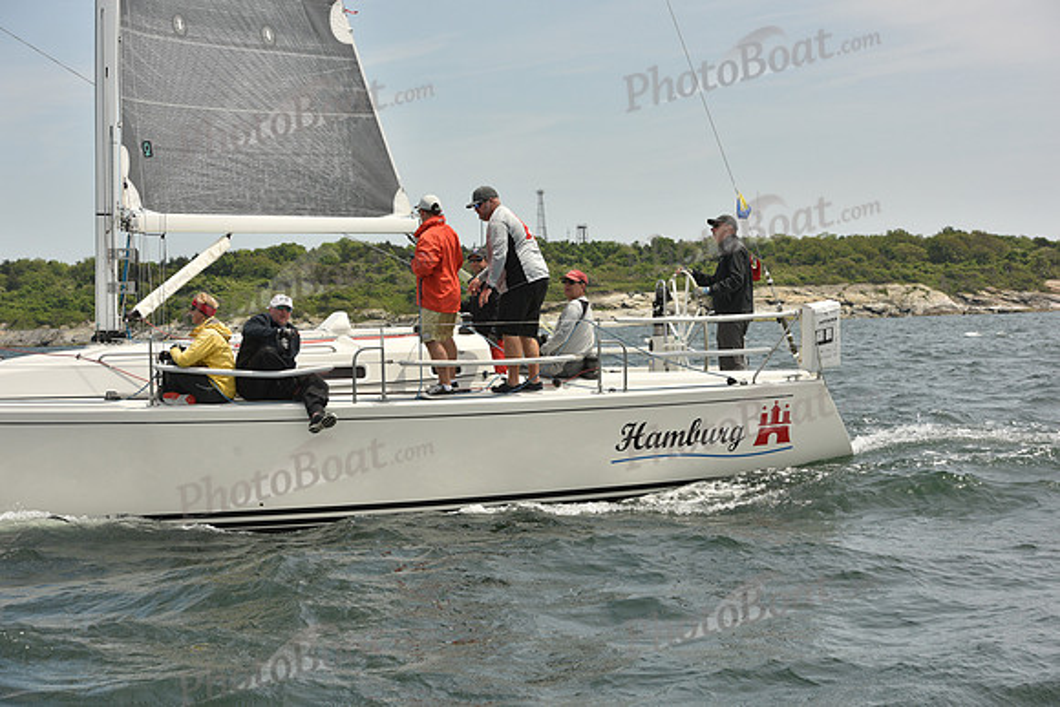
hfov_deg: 28.8
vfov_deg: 19.5
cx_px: 530
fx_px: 2061
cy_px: 354
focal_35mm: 70
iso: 400
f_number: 9
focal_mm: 70
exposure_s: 1/1600
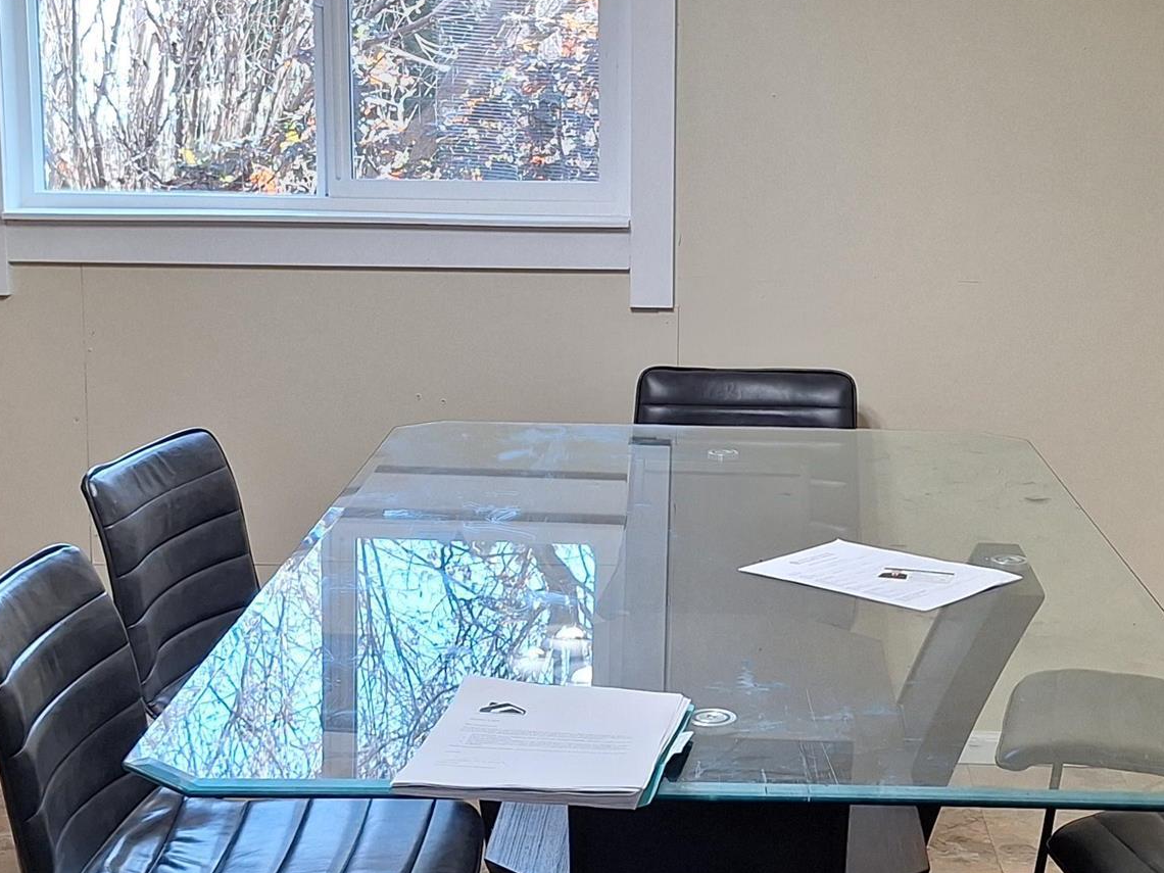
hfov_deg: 31.0
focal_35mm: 62
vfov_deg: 23.6
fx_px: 2085
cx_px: 741
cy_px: 393
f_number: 1.8
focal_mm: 5.54
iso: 50
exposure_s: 1/60
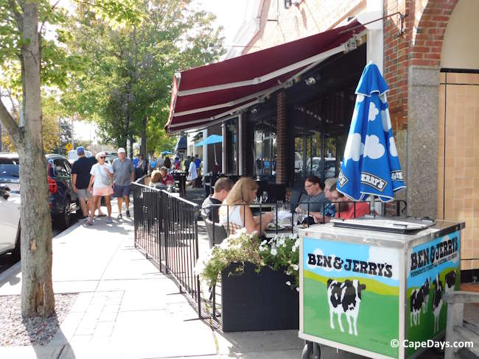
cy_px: 180
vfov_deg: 39.7
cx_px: 240
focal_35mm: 36
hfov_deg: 51.3
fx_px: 498
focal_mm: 6.3
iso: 125
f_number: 3.5
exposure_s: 1/250
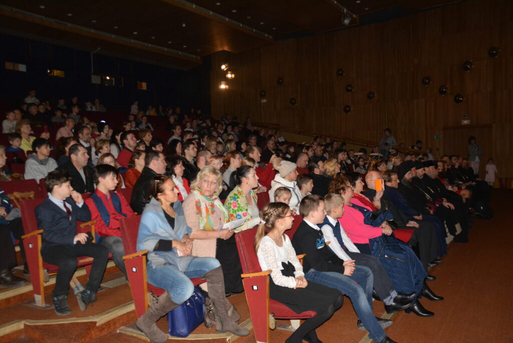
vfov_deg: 40.0
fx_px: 470
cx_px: 256
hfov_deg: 57.2
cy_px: 172
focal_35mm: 33
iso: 800
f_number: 3.8
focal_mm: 22
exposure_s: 1/60
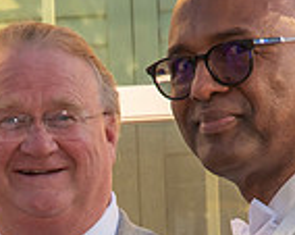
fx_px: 4295
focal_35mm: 493
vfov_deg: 3.1
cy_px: 383
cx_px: 11
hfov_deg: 3.9
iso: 400
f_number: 8
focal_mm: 72
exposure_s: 1/250
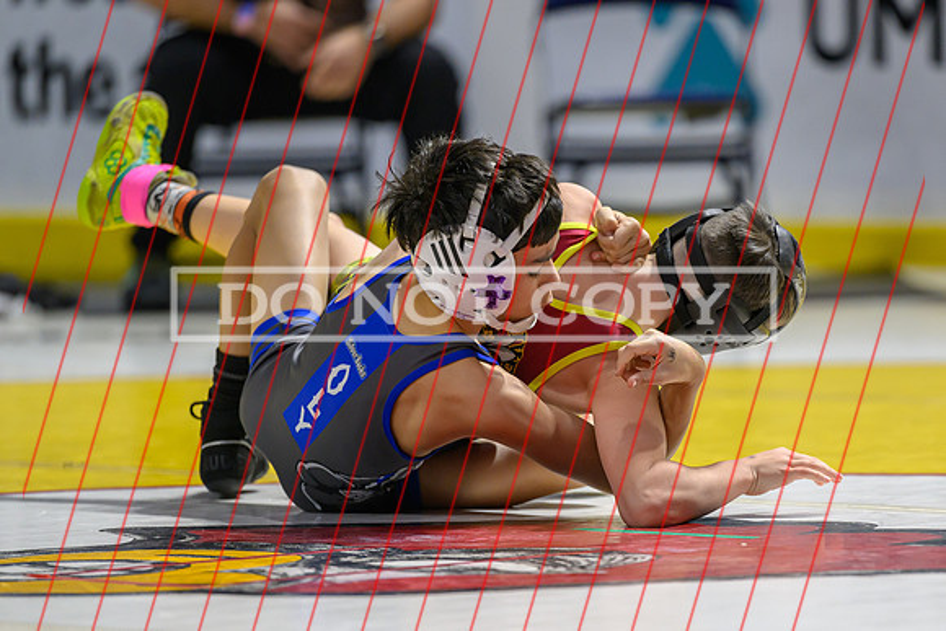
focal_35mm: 298
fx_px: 7830
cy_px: 373
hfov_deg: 6.9
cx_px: 627
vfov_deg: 4.6
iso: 1800
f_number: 2.8
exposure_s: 1/800
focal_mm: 200
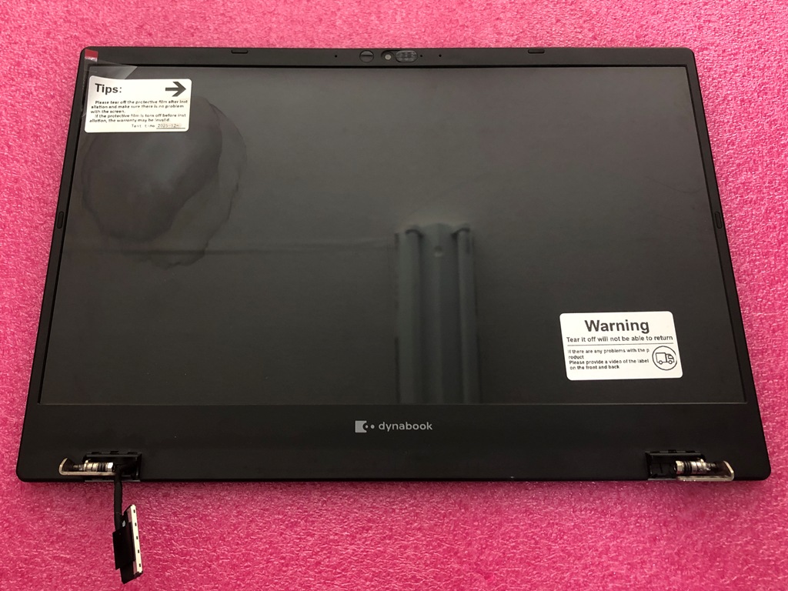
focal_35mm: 28
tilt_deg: -68.8
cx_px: 394
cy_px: 296
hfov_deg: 63.4
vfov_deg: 49.7
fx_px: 637
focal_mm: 3.99
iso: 64
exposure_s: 1/17
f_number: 1.8
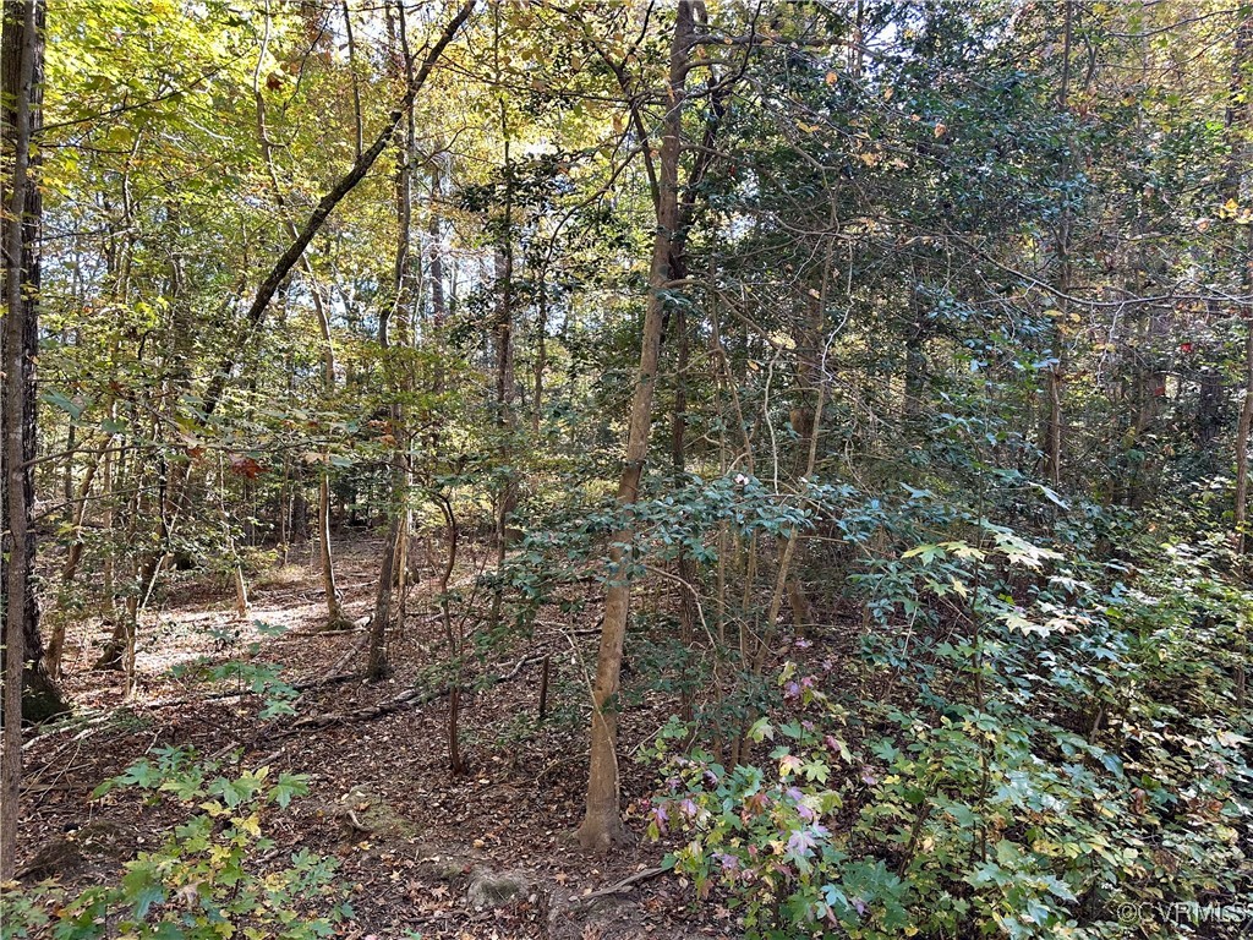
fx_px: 869
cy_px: 470
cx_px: 626
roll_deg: -0.3
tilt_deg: -1.0
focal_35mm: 24
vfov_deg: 56.8
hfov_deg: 71.6
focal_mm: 6.86
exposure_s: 1/121
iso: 100
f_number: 1.78
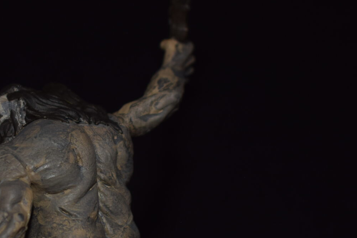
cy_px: 196
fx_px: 1024
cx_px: 71
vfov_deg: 13.2
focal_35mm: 103
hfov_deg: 19.6
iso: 100
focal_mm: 27
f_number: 4
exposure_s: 1/30
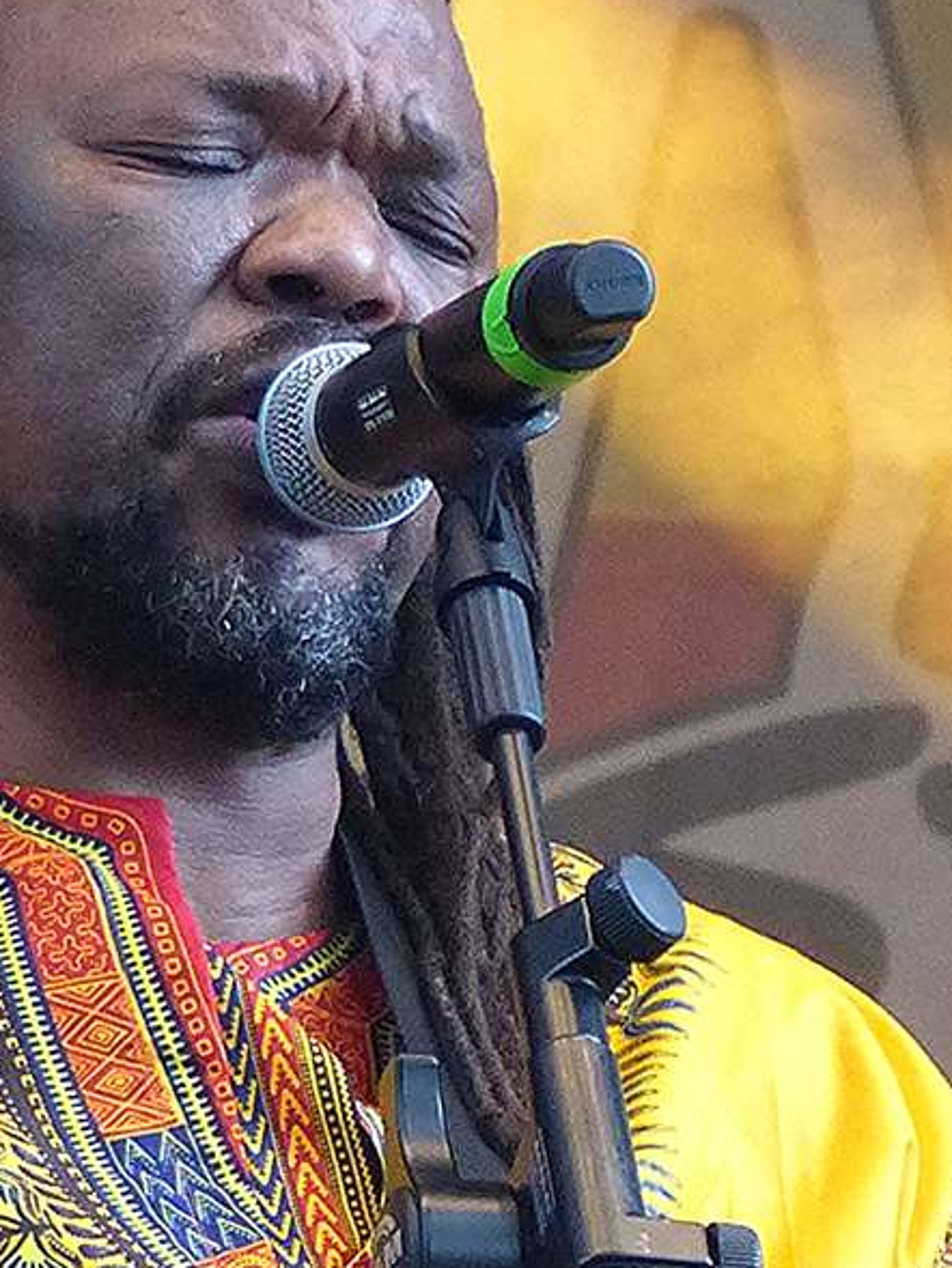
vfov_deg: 10.7
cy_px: 635
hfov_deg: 8.0
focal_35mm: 185
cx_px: 207
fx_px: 6781
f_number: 2.8
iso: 400
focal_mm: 19.6
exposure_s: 1/125
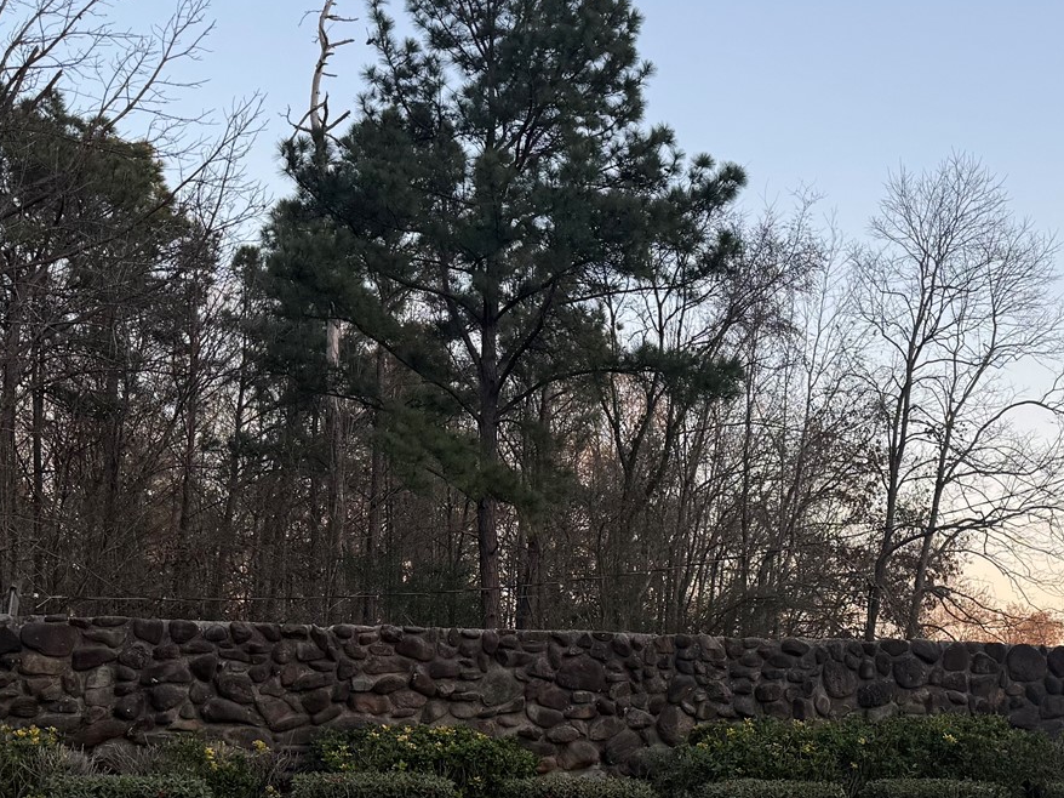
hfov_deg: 33.3
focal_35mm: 56
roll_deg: -1.0
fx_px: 1721
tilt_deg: +1.4
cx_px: 862
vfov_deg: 25.4
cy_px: 685
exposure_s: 1/535
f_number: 1.78
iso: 80
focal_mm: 6.76
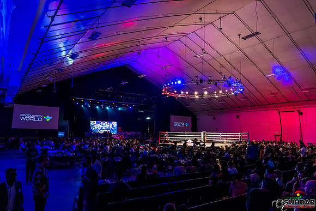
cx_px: 158
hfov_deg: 70.7
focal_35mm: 25
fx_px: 223
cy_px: 106
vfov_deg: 50.6
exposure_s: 1/160
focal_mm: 24
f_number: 3.5
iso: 4000
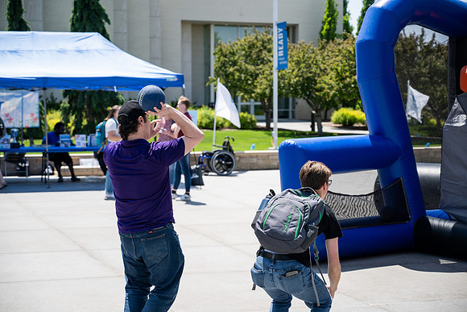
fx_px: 908
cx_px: 234
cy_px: 156
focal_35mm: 70
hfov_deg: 28.8
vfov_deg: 19.5
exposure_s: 1/1600
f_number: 4
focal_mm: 70
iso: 250
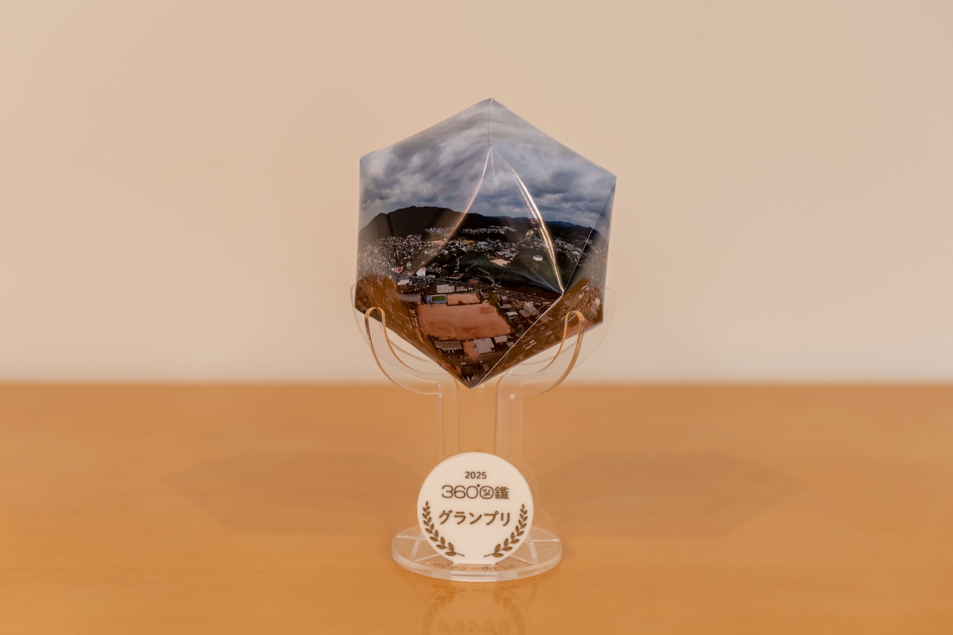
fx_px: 2038
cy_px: 318
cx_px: 476
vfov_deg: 17.7
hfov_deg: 26.3
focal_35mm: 77
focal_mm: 77
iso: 800
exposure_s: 1/60
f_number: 4
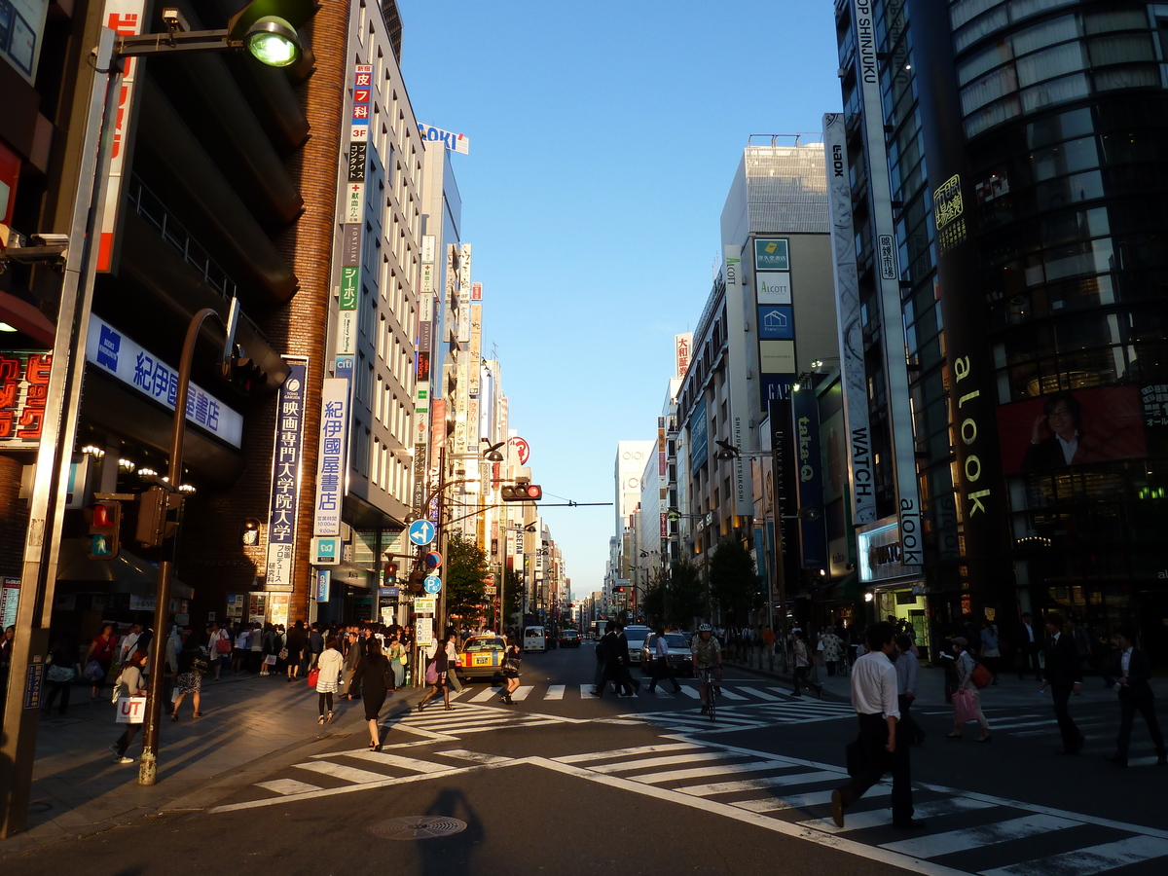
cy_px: 438
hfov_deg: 69.4
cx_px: 584
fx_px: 844
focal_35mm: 25
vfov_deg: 54.9
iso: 80
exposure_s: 1/200
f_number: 4
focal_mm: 4.1
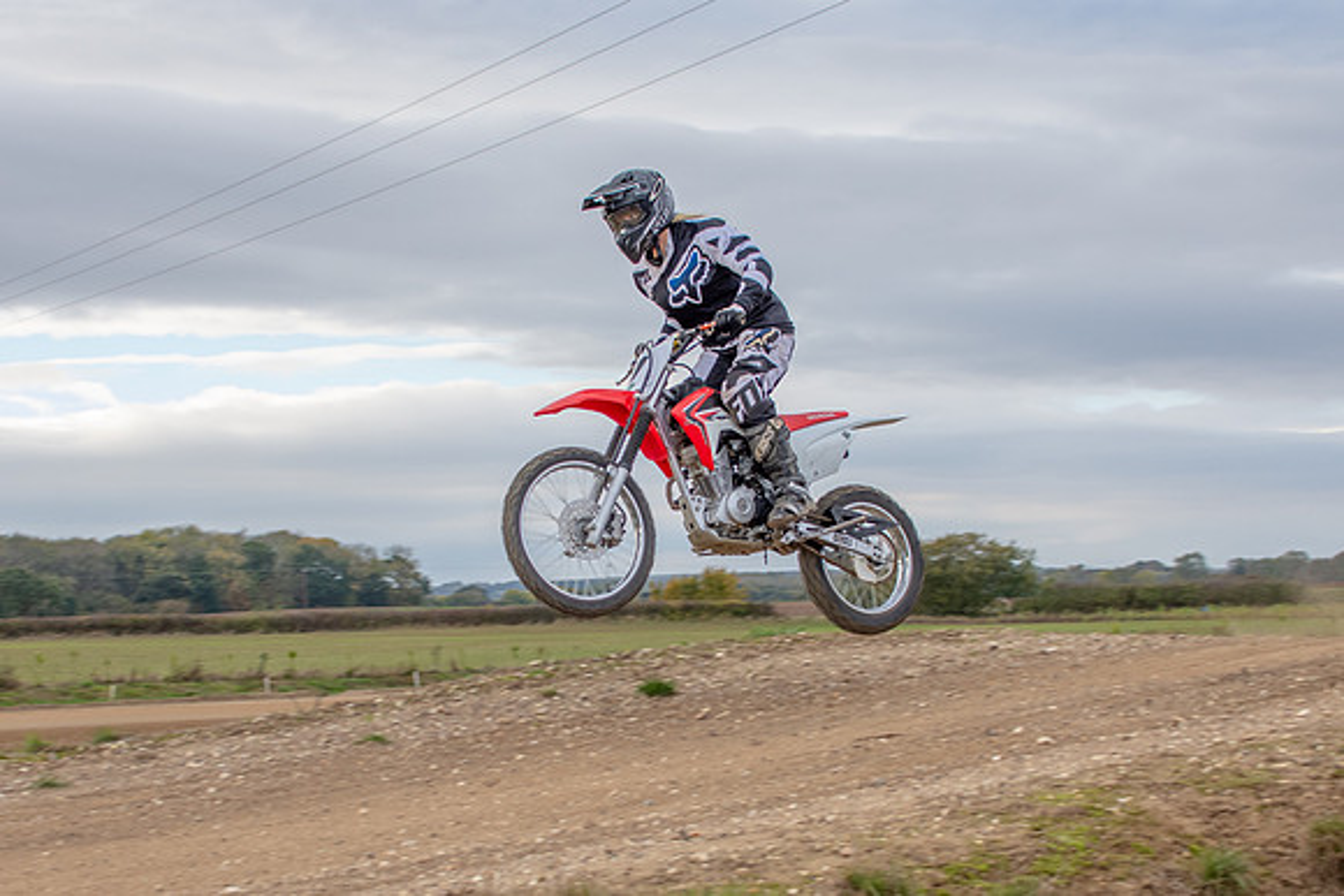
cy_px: 490
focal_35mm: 75
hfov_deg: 27.1
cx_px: 617
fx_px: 2787
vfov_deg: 18.3
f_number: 6.3
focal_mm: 35
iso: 400
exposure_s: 1/400
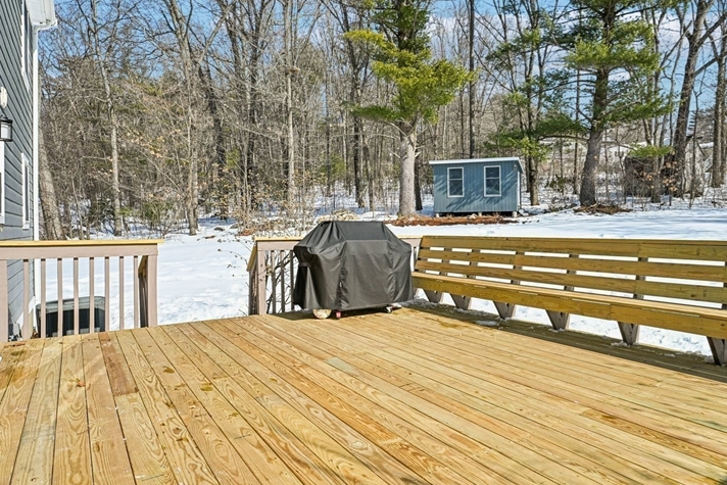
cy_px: 229
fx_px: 465
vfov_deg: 55.1
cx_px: 435
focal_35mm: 23
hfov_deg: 75.3
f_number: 8
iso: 400
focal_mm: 16
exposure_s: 1/1250
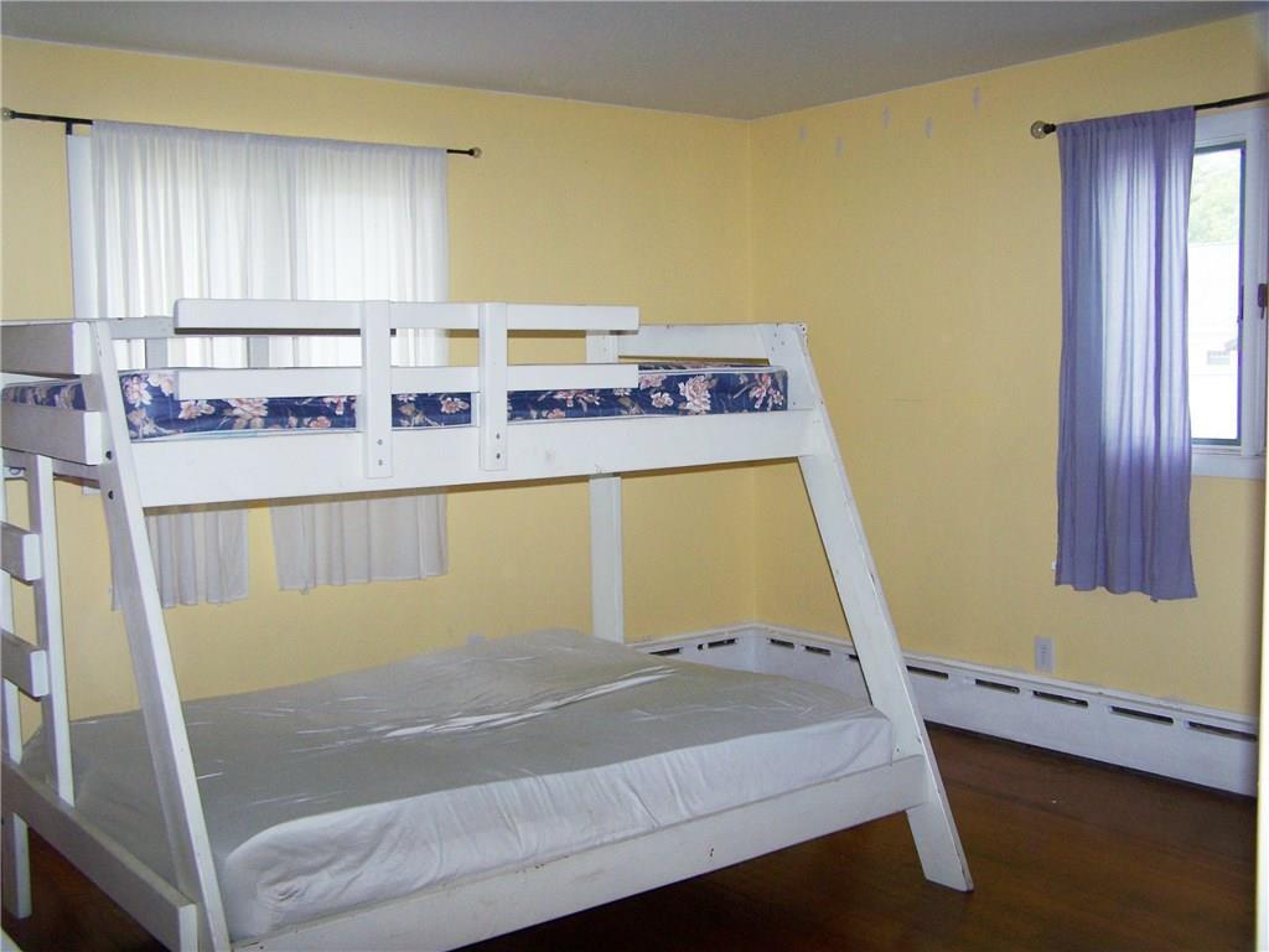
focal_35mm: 38
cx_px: 634
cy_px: 476
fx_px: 1393
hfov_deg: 49.0
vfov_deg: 37.7
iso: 80
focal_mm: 6.3
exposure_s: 1/60
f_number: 2.8
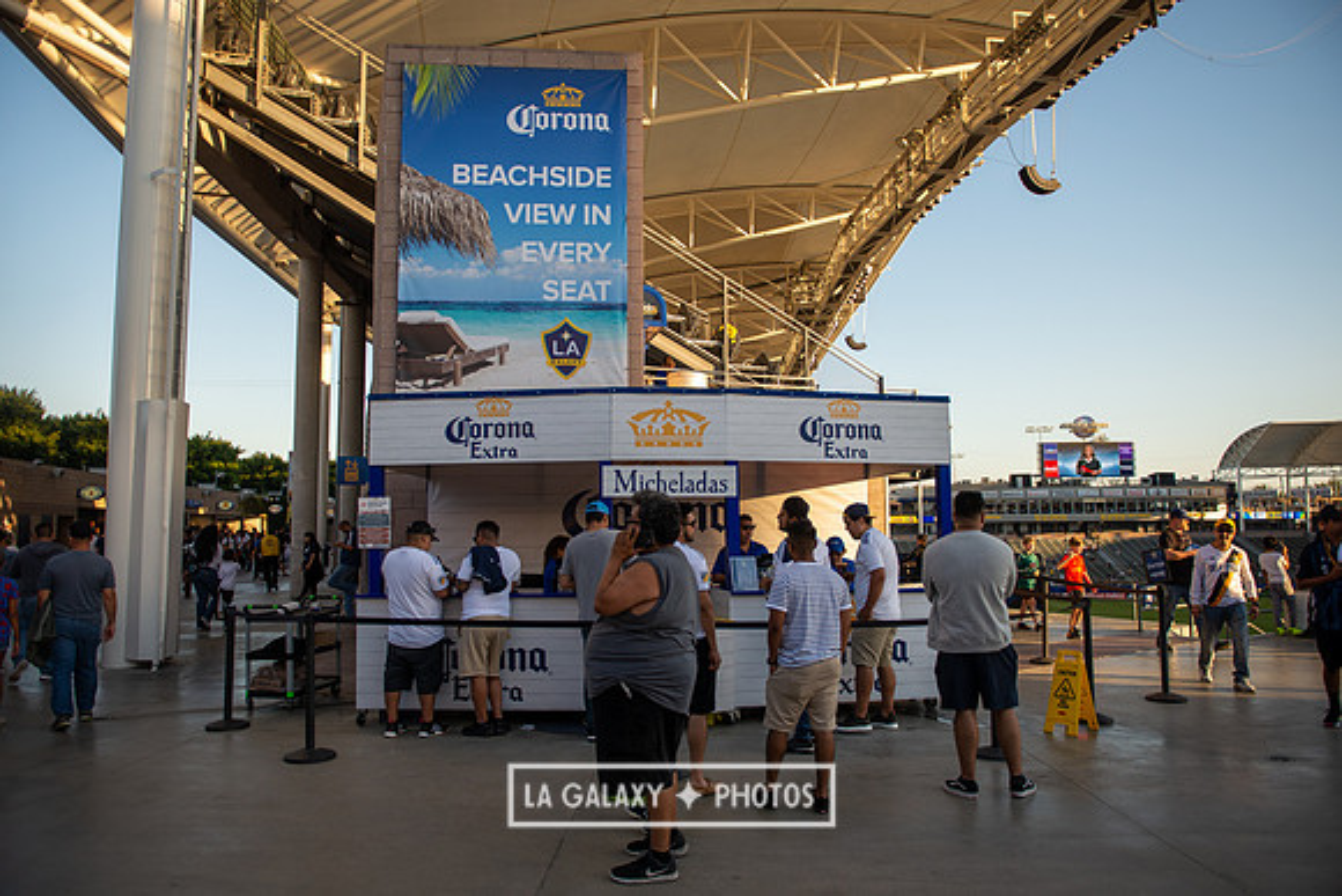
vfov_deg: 51.8
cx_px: 671
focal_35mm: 25
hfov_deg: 72.1
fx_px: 921
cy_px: 448
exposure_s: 1/800
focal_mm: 24
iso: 125
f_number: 2.8
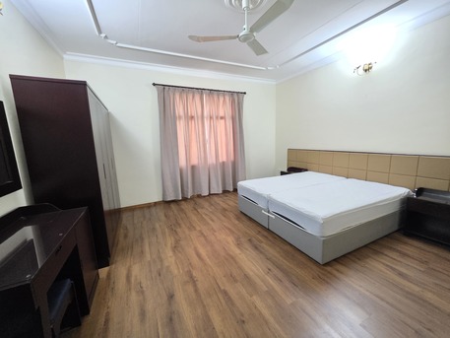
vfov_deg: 89.9
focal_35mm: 13
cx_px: 225
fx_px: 169
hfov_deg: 106.2
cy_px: 169
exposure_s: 1/50
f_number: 1.9
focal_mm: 2.2
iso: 1250
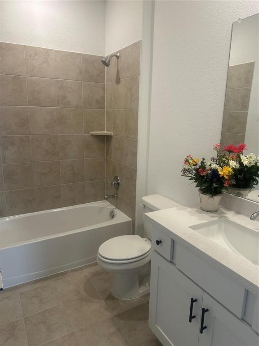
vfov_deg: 71.6
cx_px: 130
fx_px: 239
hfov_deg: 56.8
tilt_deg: -12.5
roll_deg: -1.2
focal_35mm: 24
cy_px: 173
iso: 160
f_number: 1.78
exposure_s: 1/120
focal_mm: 6.86
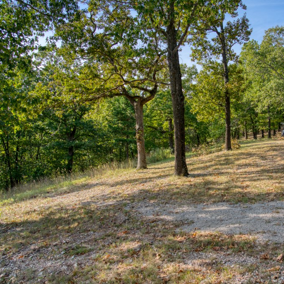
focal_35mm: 31
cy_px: 142
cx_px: 207
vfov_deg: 52.5
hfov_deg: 50.7
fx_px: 288
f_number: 4
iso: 125
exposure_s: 1/60
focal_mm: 24
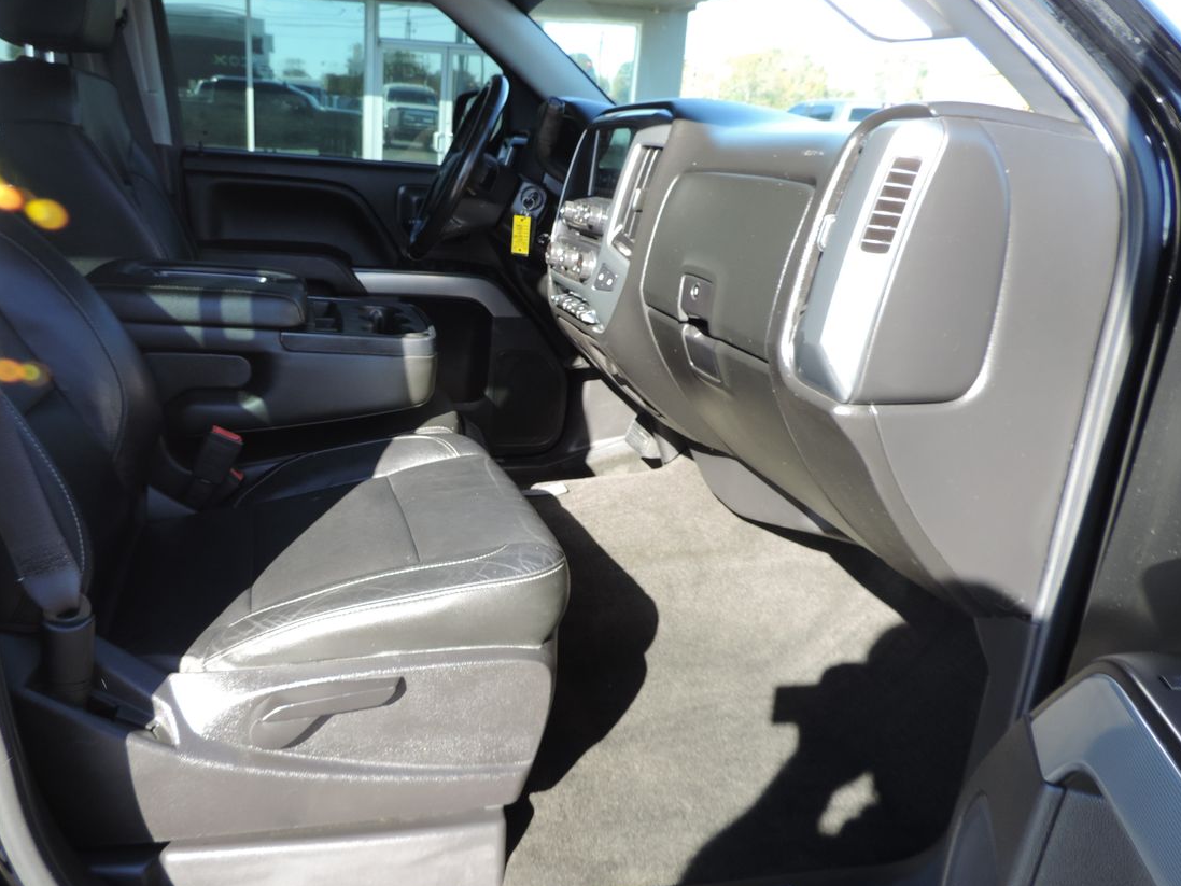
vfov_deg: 49.7
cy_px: 467
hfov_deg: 63.1
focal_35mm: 28
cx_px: 496
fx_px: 955
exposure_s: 1/80
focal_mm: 4.3
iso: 80
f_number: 3
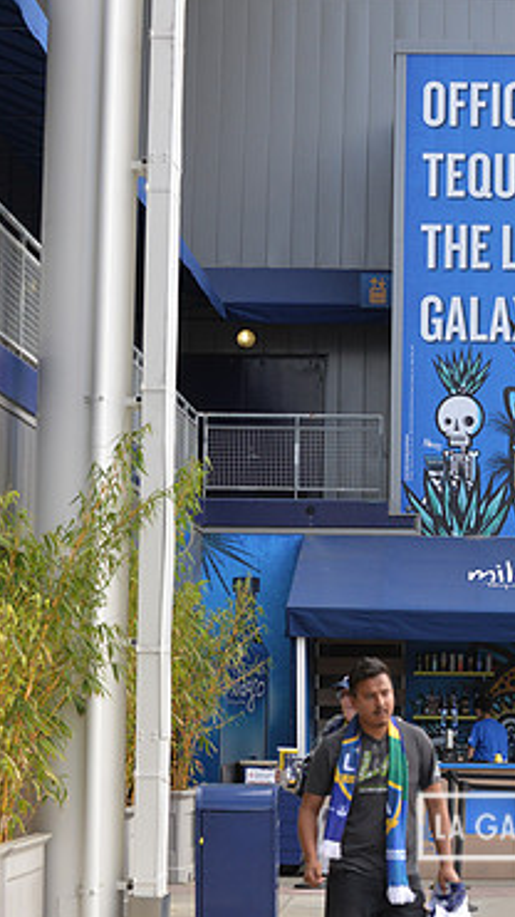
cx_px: 592
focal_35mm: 115
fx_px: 2793
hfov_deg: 10.4
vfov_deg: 18.6
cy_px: 455
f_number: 5
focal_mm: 70
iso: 640
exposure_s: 1/1600
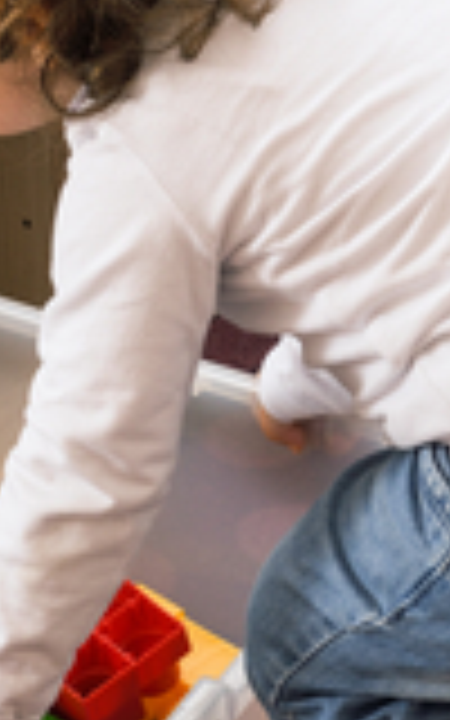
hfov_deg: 4.9
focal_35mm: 267
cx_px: 261
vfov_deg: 7.9
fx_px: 5239
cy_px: 252
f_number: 14
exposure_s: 1/200
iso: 100
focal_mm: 70
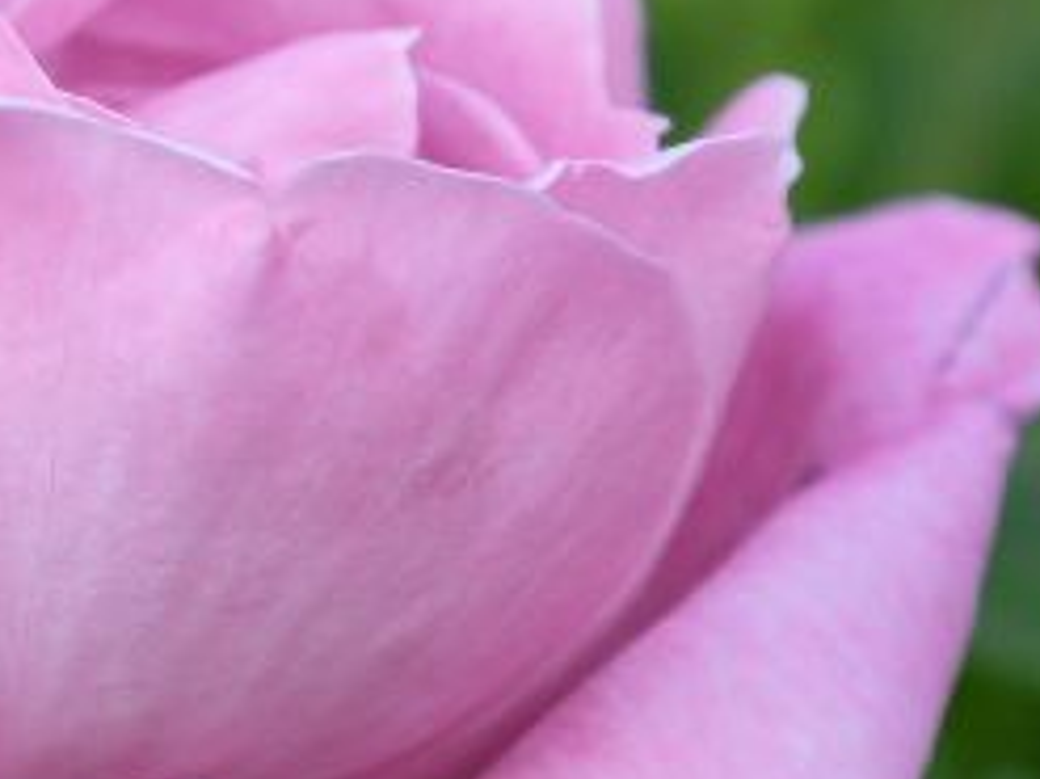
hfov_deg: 7.6
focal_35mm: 259
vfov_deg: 5.7
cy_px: 425
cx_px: 164
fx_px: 7778
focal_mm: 50
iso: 100
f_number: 5.6
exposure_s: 1/80
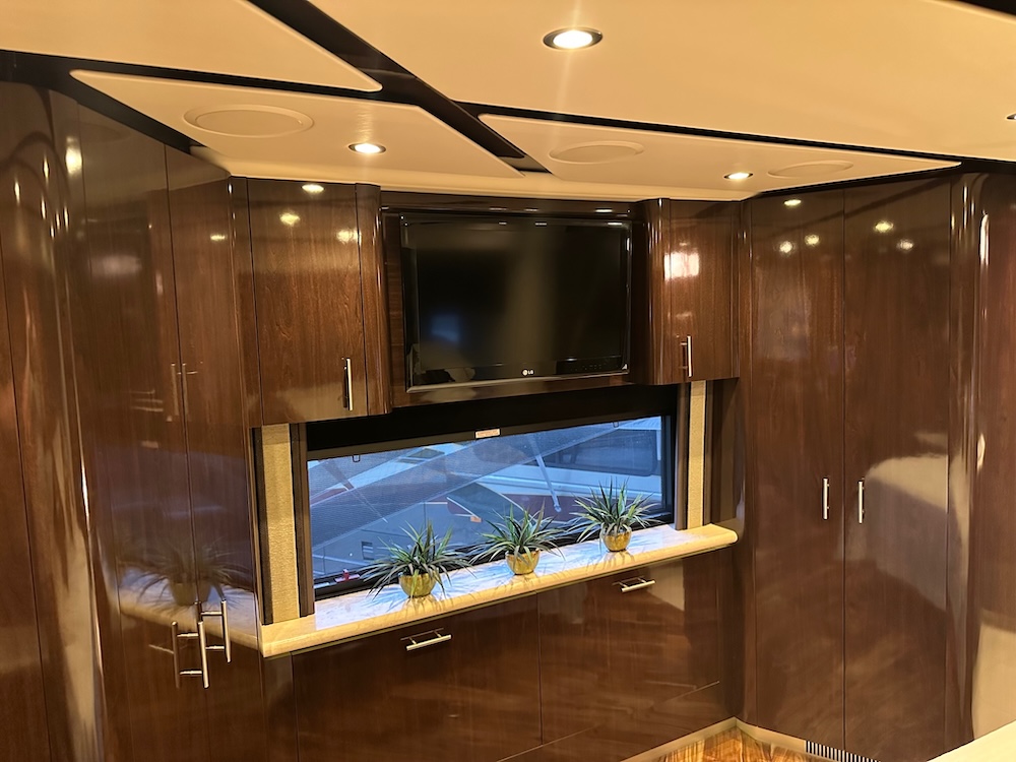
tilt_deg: -4.6
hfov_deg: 71.6
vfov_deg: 56.8
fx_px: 704
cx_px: 508
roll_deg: +3.7
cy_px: 381
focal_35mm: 24
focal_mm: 6.86
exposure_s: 1/40
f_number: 1.78
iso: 1000
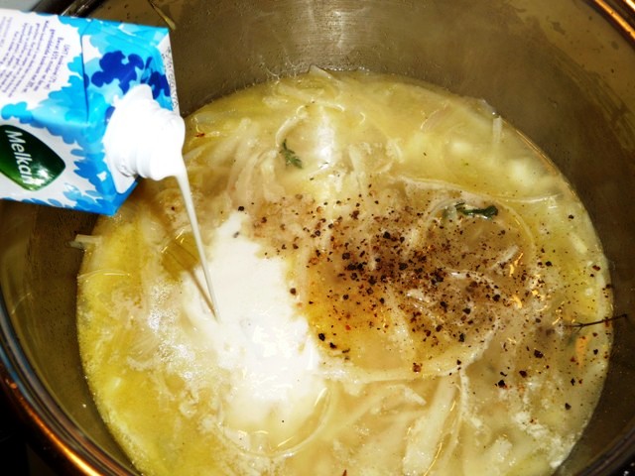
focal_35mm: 50
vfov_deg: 29.1
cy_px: 238
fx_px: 917
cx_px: 318
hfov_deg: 38.2
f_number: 4.2
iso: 100
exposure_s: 1/30
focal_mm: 8.5
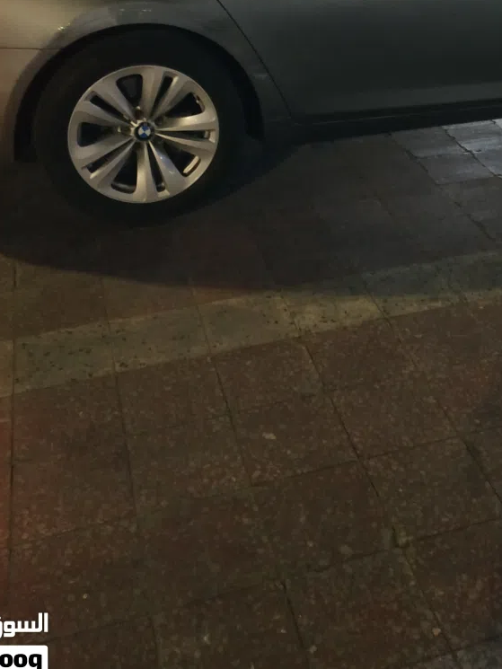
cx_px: 356
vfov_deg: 40.2
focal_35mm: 44
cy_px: 86
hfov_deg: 32.5
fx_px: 851
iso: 1600
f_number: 1.9
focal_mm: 3.94
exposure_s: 1/20
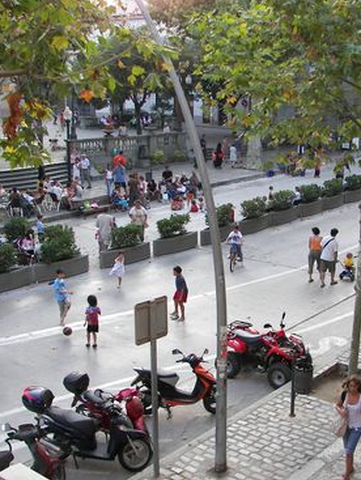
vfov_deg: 38.9
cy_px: 236
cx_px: 218
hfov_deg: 29.6
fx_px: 680
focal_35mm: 49
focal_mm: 6
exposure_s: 1/60
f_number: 2.8
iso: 50
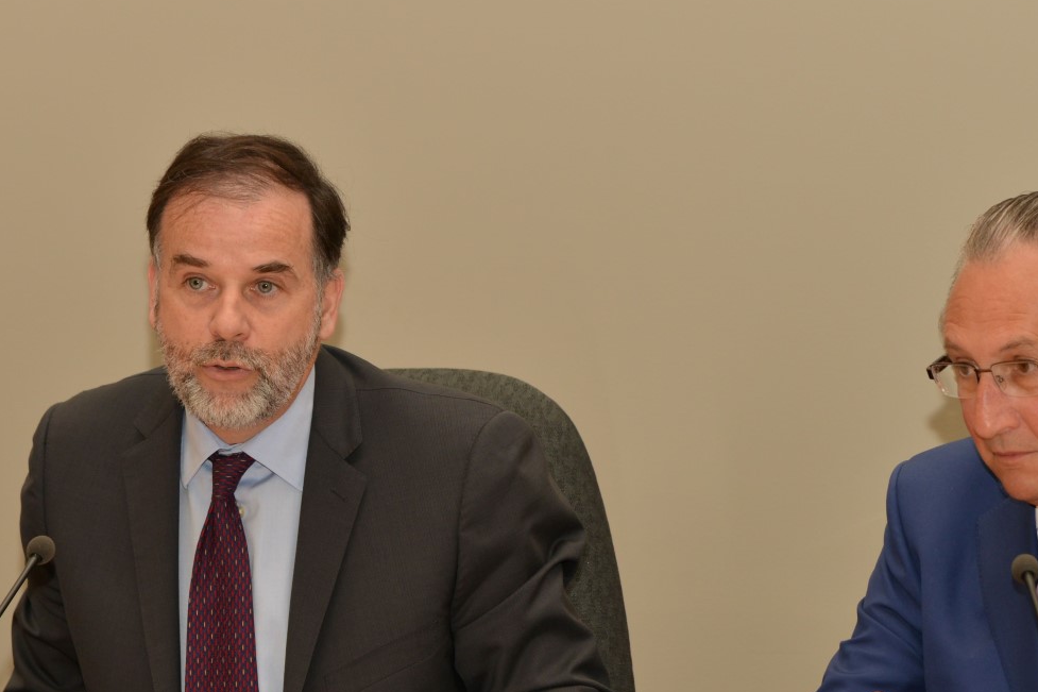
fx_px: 5736
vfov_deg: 6.9
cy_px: 490
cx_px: 637
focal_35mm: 199
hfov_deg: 10.3
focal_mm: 120
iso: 500
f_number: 5.6
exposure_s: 1/160
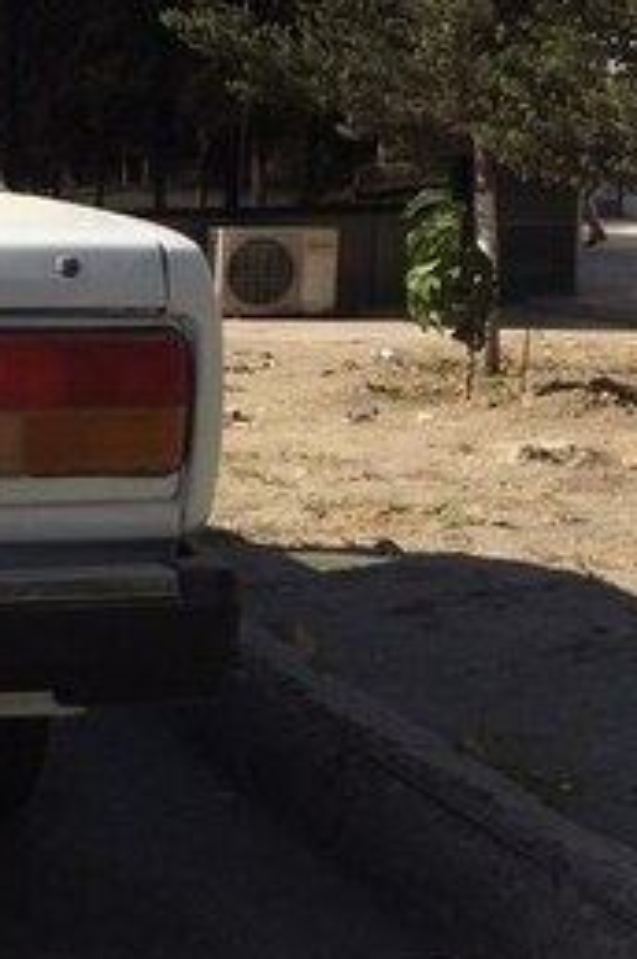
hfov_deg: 15.1
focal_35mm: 77
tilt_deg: -8.5
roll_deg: +0.9
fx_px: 2049
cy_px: 439
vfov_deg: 26.3
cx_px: -541
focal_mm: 4.15
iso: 32
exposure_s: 1/1953
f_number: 2.2
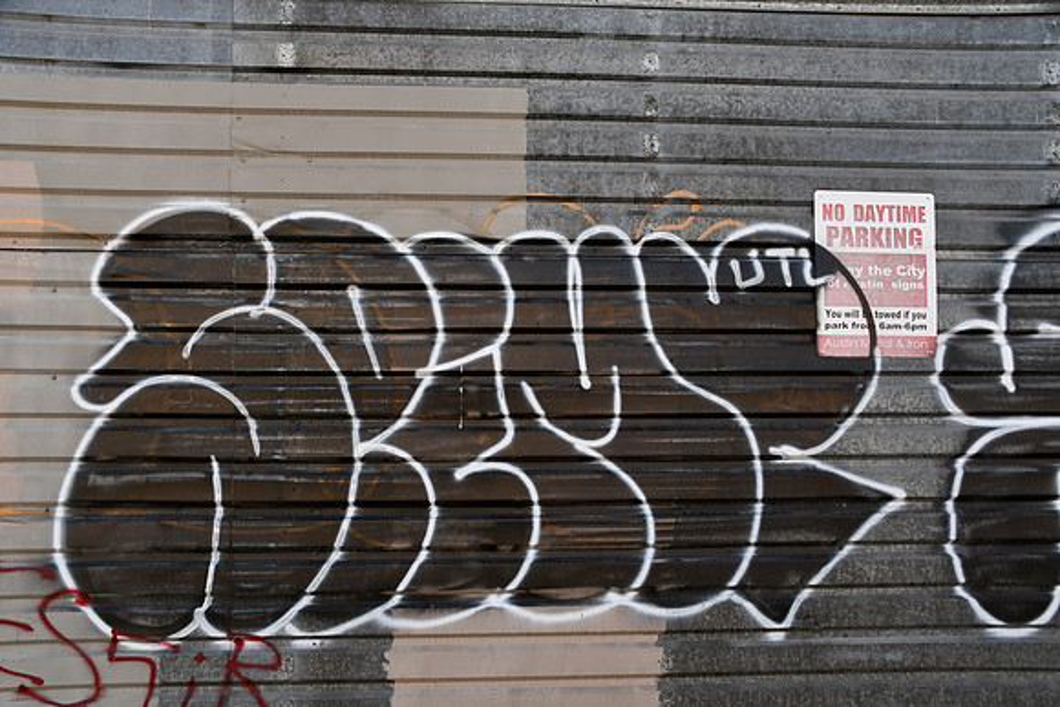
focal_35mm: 36
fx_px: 1060
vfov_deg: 36.9
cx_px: 530
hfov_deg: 53.1
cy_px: 354
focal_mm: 24
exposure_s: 1/250
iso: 200
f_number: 6.3
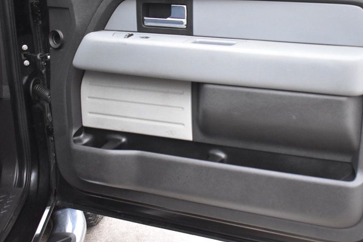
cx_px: 231
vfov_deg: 25.0
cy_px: 94
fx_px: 544
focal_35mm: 54
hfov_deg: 36.6
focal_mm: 28
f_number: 4.2
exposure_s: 1/100
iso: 3200
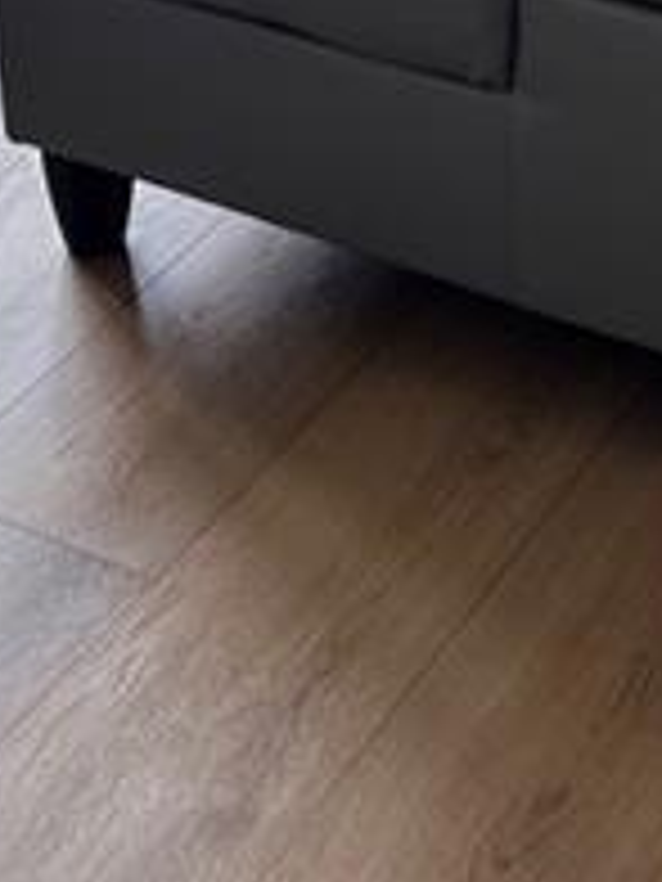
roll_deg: -0.4
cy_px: -446
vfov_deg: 17.3
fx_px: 2601
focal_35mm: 102
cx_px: 576
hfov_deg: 14.4
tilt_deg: -19.7
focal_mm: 5.7
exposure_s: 1/121
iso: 64
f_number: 1.5
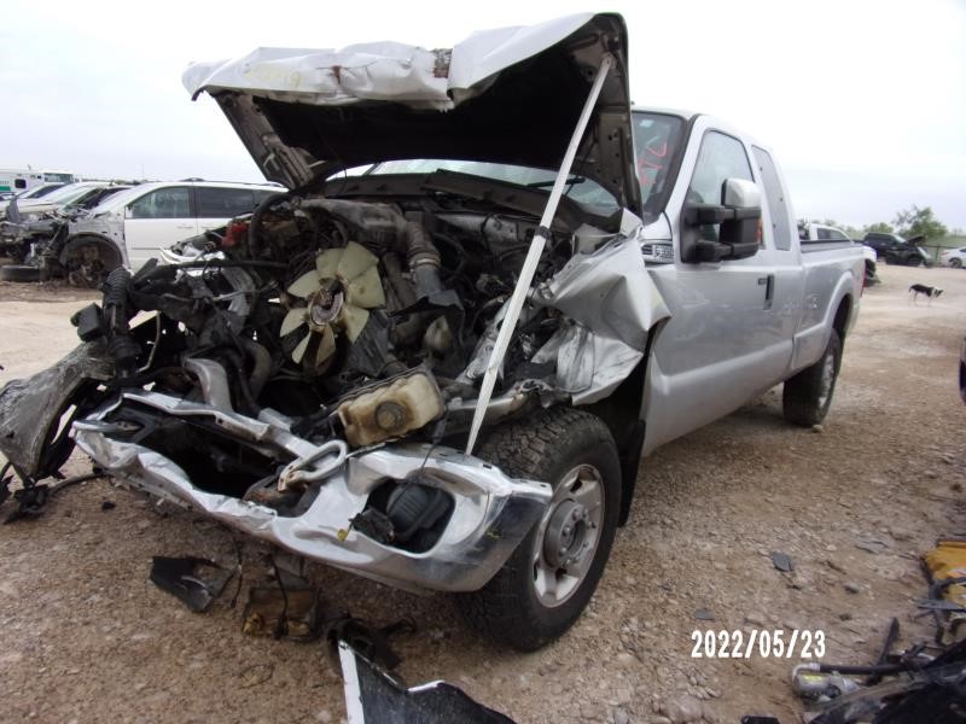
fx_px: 670
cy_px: 362
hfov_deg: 71.6
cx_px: 483
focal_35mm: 24
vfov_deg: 56.8
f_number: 3.3
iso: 80
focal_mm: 4.3
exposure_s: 1/80
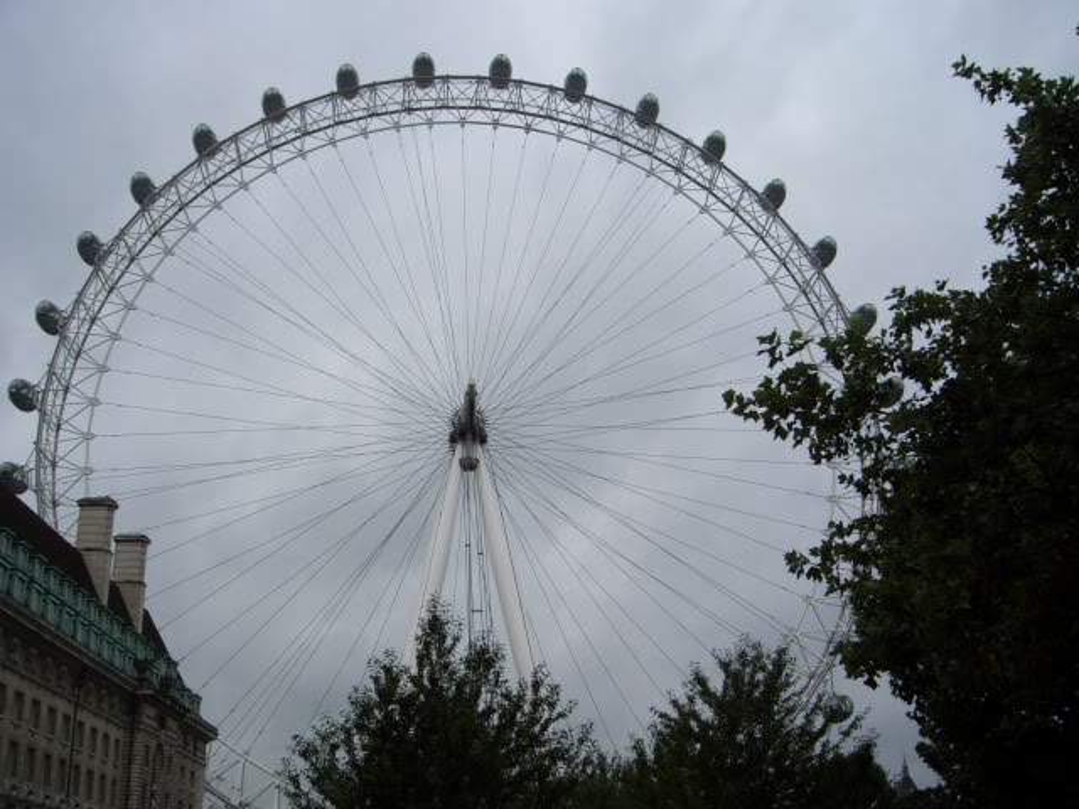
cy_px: 404
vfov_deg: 36.8
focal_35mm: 39
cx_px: 540
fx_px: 1216
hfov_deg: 47.9
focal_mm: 8
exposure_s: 1/250
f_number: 4.8
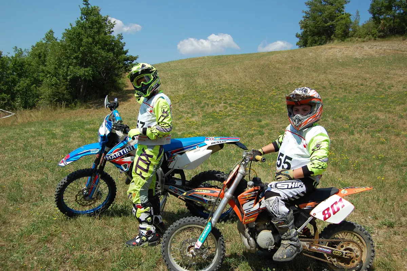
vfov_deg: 39.9
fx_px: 373
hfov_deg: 57.3
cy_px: 136
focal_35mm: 33
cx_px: 204
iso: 200
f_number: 5.6
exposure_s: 1/1250
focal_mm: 22
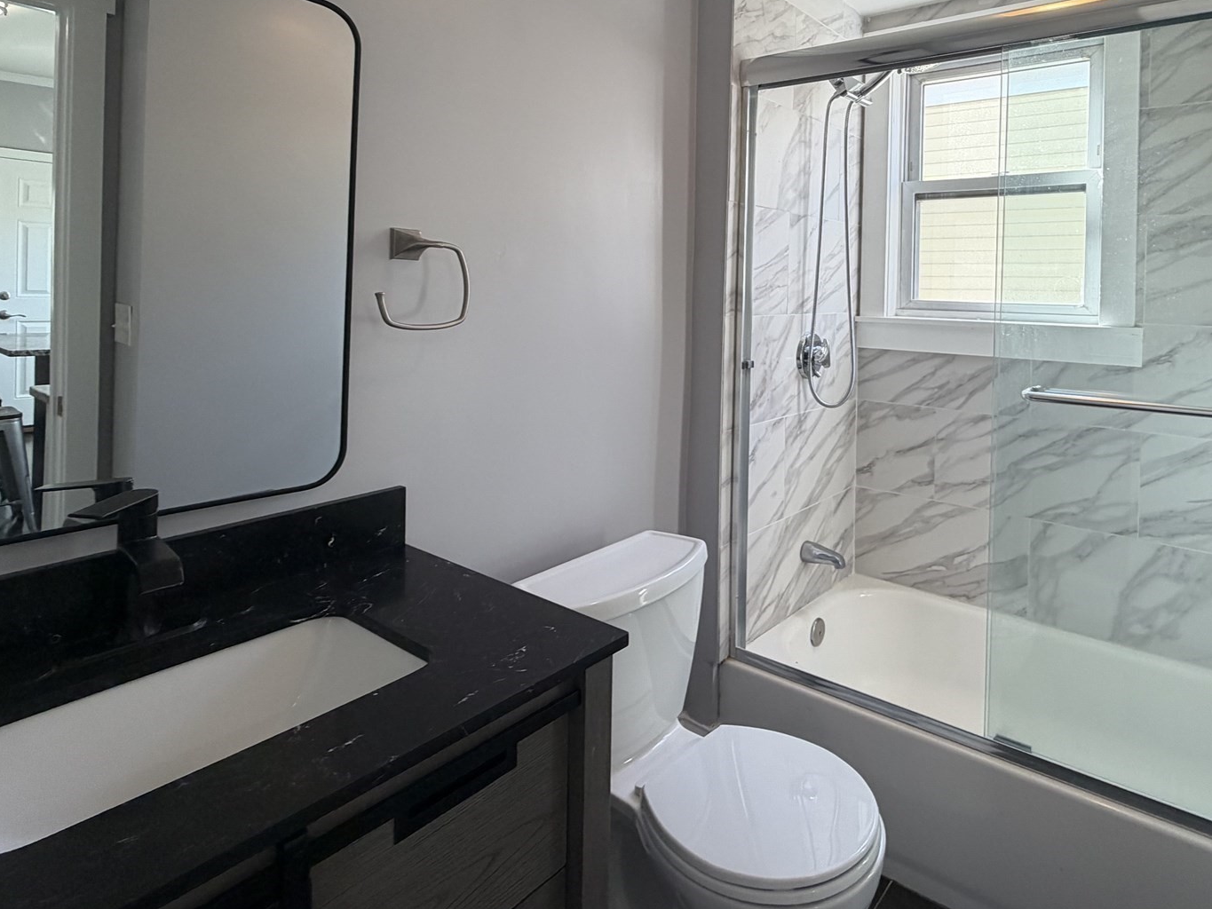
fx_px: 735
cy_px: 292
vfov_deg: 61.7
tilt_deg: +0.5
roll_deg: -0.6
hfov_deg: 77.2
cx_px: 777
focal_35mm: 21
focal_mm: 2.22
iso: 100
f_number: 2.2
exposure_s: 1/120
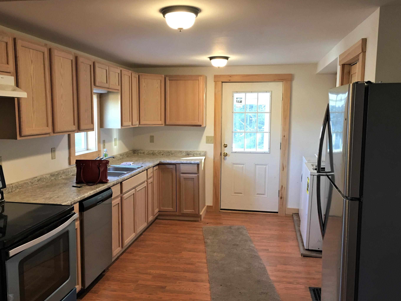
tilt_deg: -5.8
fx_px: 371
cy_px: 163
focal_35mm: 32
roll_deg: -1.1
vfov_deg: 44.1
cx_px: 195
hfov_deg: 56.8
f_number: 2.2
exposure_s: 1/15
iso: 64
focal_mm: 4.15
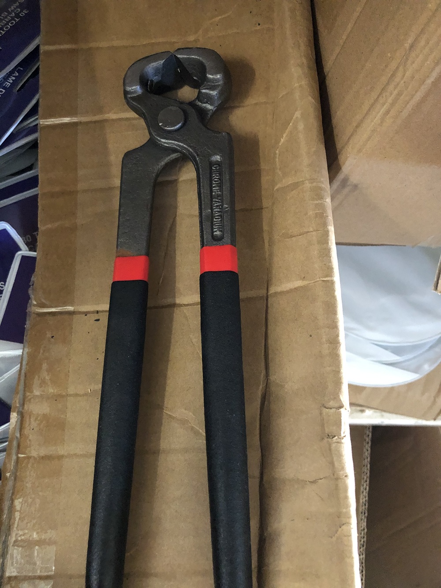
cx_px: 220
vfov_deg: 63.4
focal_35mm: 28
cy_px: 294
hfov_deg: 49.8
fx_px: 476
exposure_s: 1/4
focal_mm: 3.99
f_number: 1.8
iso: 80
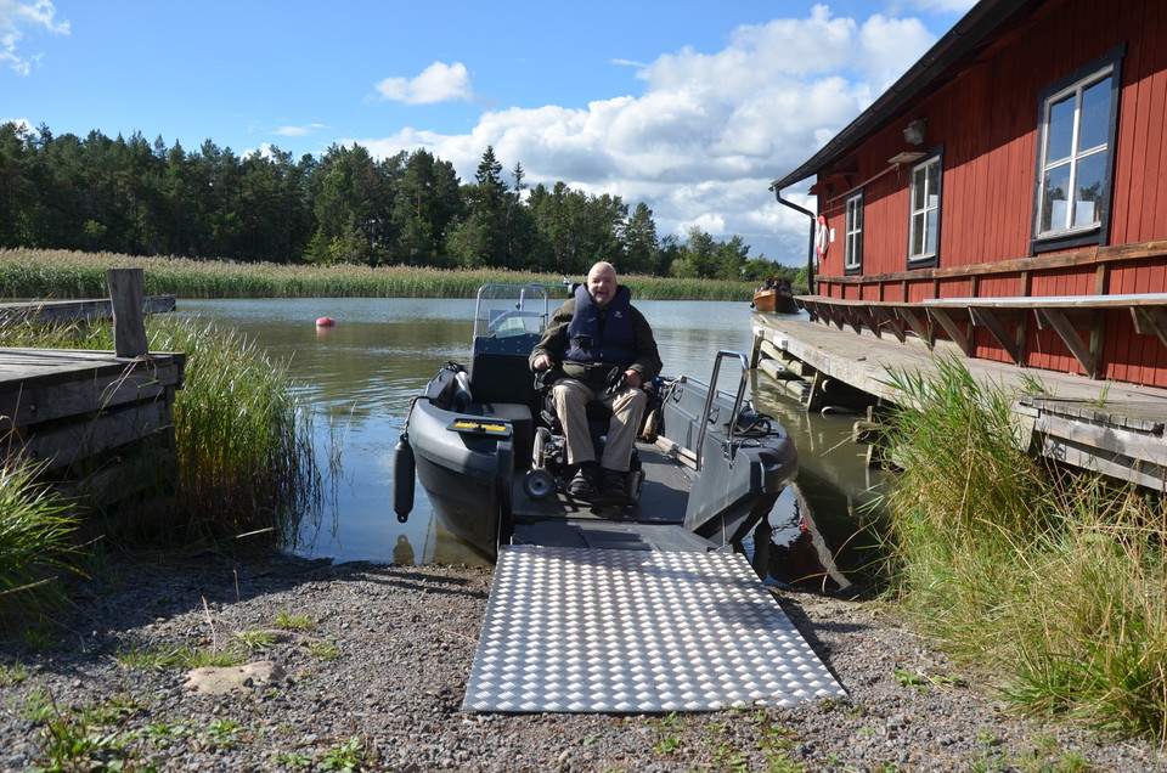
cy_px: 386
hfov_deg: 67.5
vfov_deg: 47.7
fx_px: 874
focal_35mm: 27
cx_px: 584
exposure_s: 1/1600
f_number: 7.1
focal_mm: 18
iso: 400
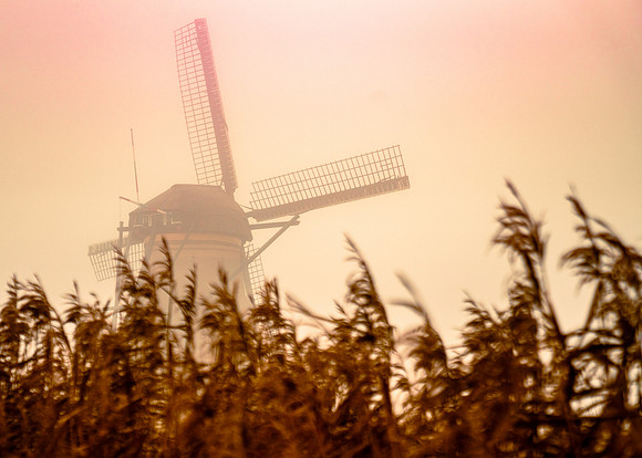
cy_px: 255
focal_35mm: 82
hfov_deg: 24.4
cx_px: 275
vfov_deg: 17.5
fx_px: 1486
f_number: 2.8
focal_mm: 70
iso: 800
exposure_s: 1/8000
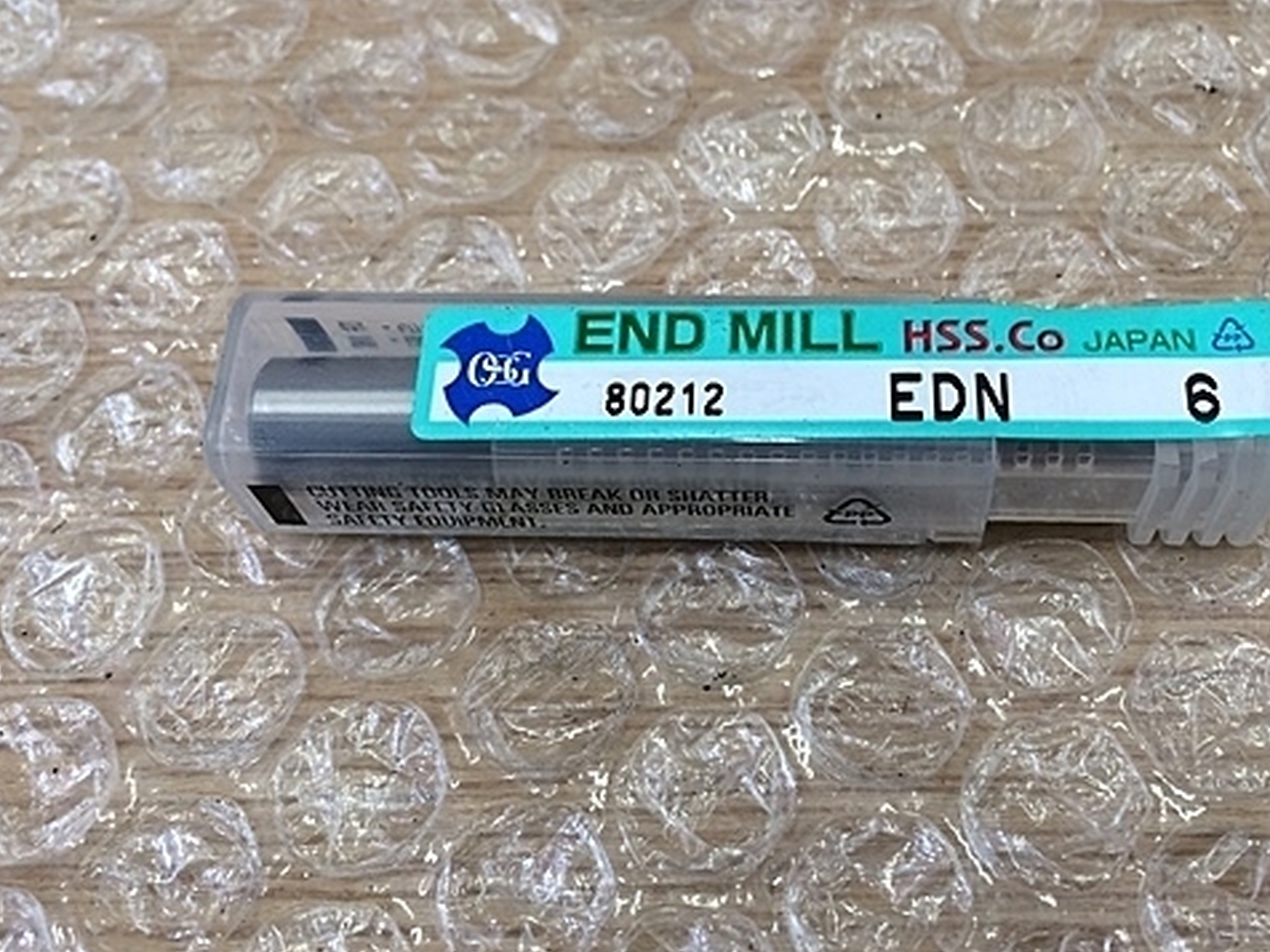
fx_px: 1431
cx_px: 760
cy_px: 381
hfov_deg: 47.6
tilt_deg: -61.5
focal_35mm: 39
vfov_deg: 36.7
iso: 40
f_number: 2.2
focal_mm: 4.15
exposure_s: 1/30
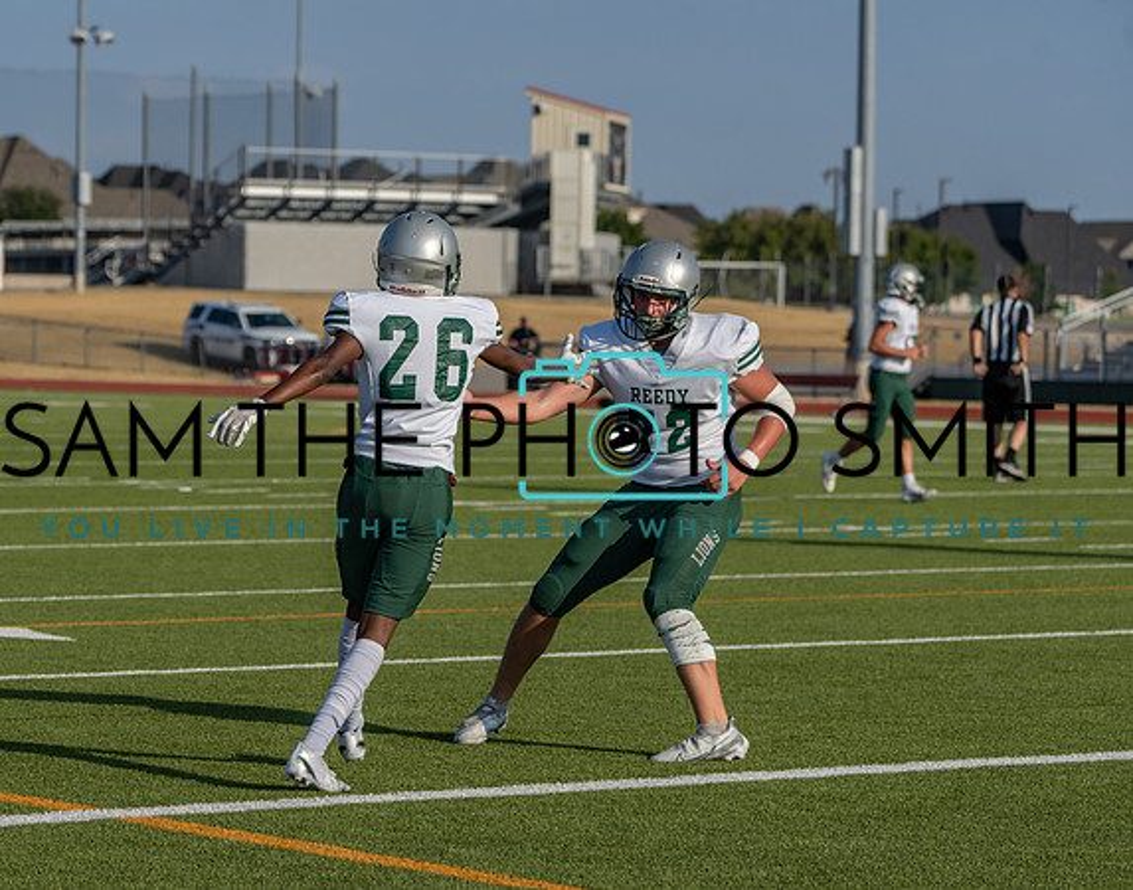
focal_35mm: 149
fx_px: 4966
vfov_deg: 10.2
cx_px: 418
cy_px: 477
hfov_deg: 13.0
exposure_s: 1/1250
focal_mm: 125
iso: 160
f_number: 5.6
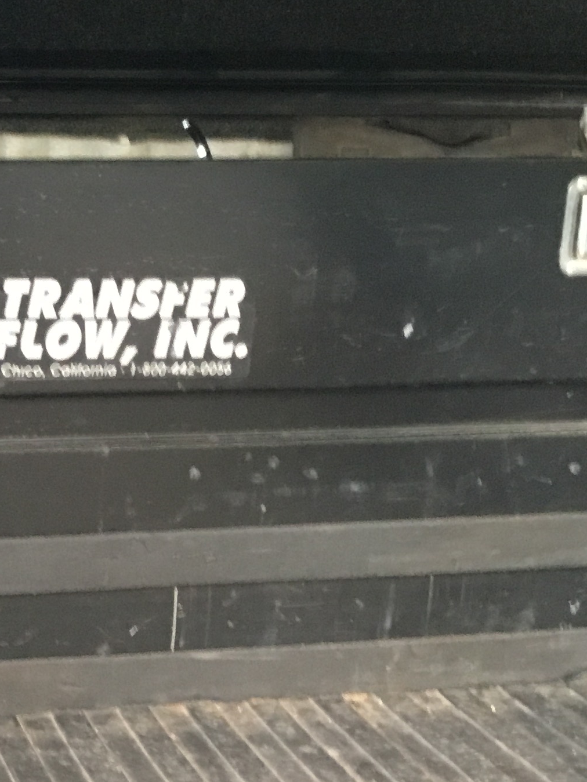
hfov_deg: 19.0
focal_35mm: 75
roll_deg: +0.4
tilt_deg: -18.1
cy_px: 635
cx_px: -16
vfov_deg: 25.5
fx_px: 1695
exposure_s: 1/17
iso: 400
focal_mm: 3.3
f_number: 2.4
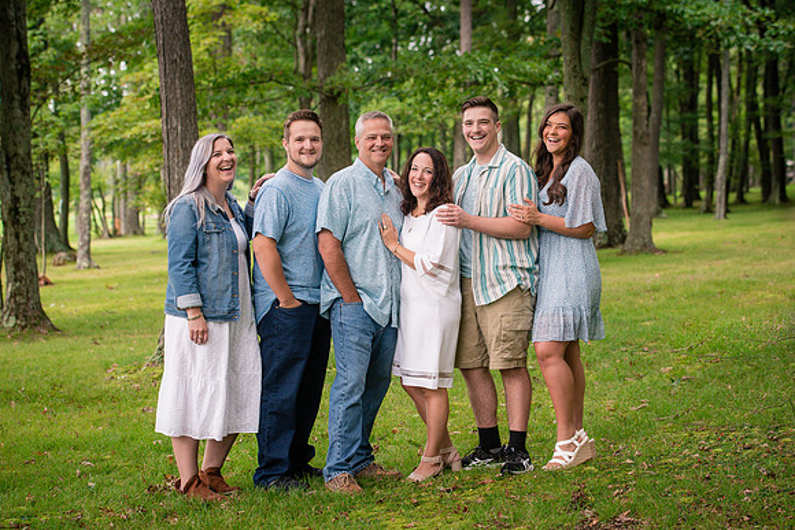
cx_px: 402
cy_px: 250
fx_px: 1708
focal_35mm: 77
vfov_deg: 17.6
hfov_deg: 26.2
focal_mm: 70
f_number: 4.5
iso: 1000
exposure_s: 1/250
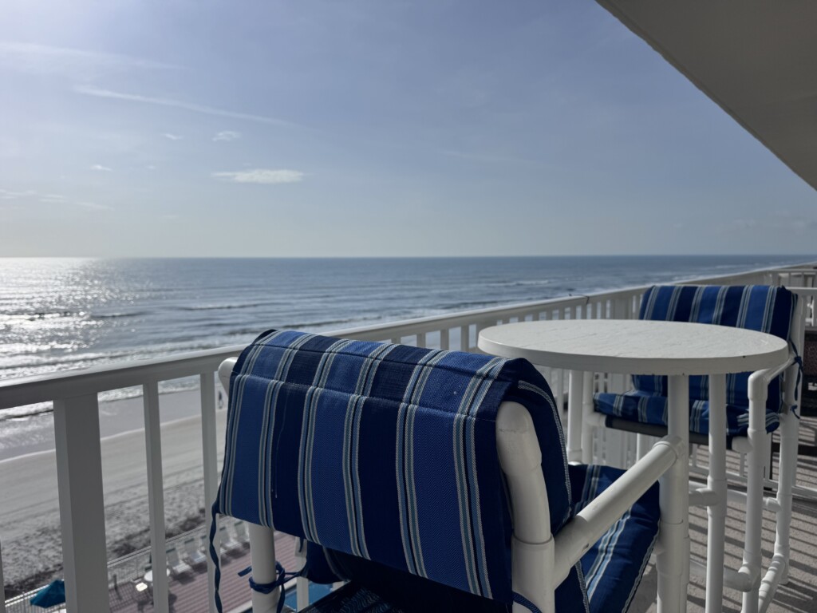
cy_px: 306
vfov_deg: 56.8
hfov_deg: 71.6
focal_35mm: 24
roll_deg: +0.3
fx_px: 566
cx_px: 408
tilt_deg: -5.7
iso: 64
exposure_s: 1/15152
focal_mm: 6.76
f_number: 1.78
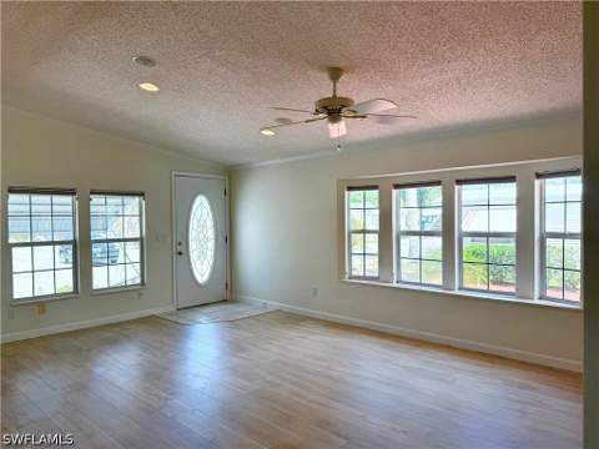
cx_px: 300
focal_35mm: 24
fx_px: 415
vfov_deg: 56.8
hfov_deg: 71.6
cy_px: 224
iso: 100
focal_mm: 6.76
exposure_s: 1/459
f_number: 1.78
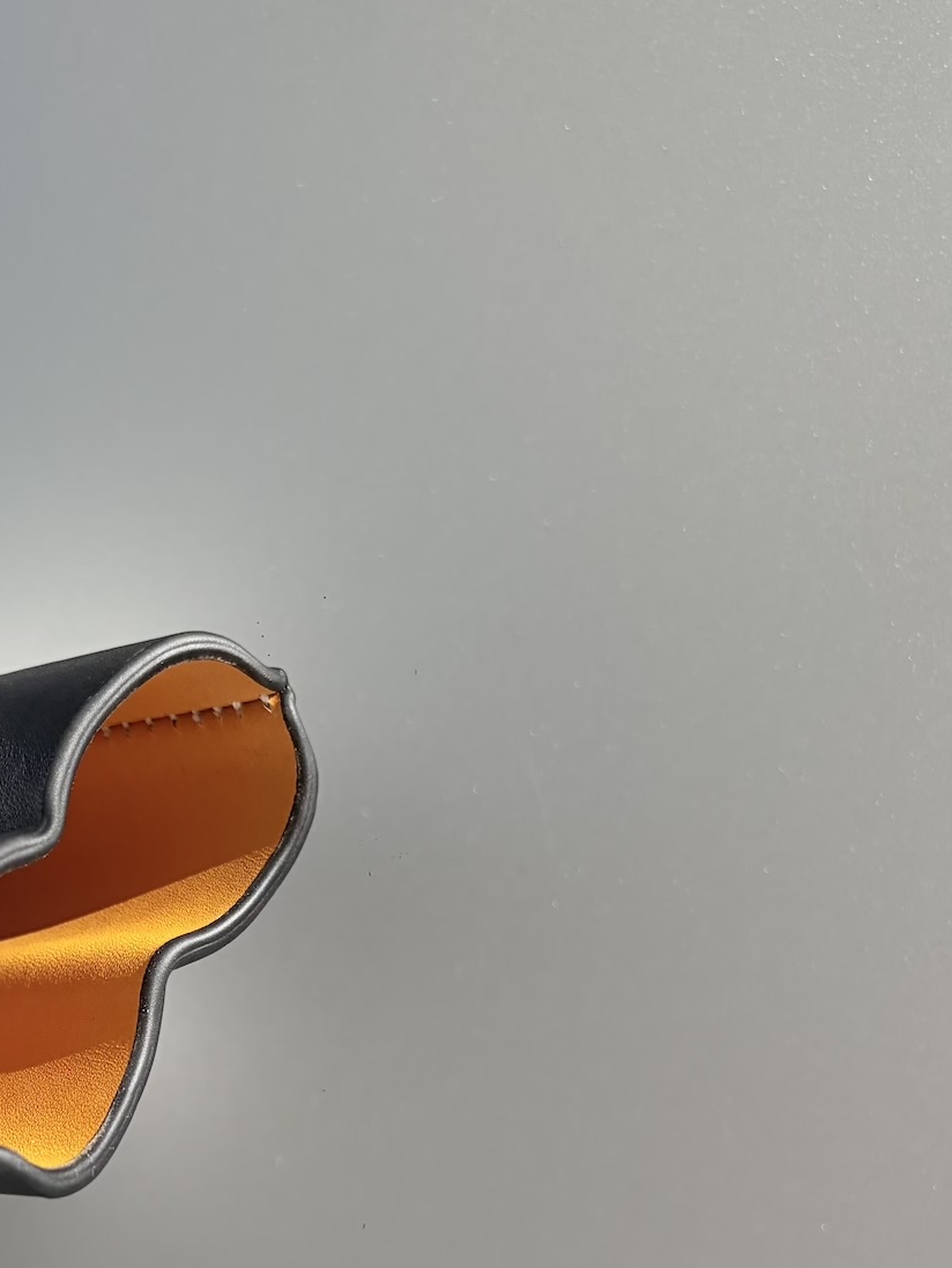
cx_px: 53
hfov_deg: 27.8
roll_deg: -9.8
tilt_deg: -8.9
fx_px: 1833
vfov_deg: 37.7
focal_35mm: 50
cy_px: 859
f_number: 1.6
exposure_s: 1/6329
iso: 64
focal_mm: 5.96
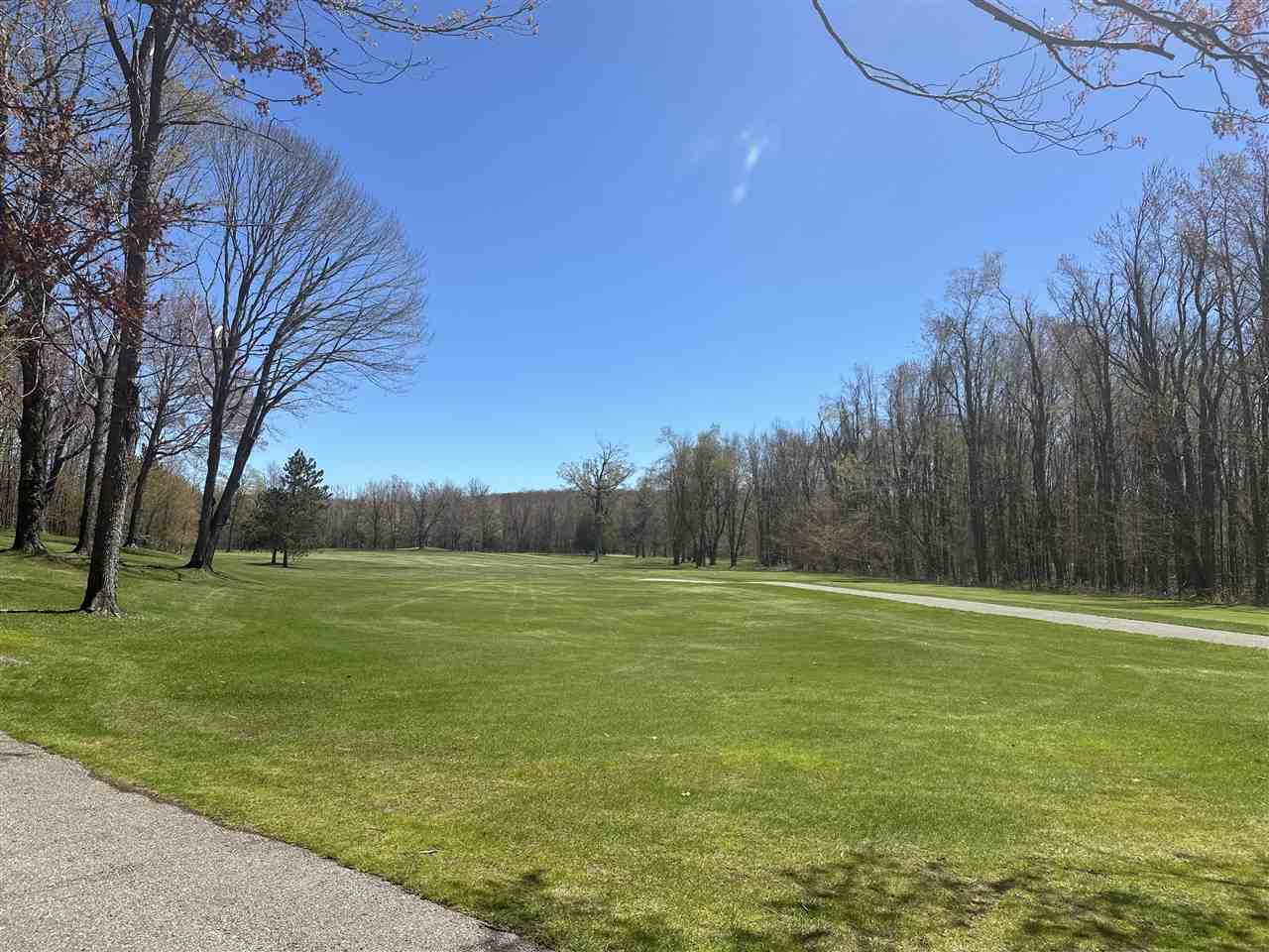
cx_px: 634
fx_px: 880
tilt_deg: +4.9
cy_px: 476
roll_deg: -0.9
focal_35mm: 24
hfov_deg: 71.6
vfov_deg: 56.8
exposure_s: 1/4016
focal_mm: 6.86
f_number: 1.78
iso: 80
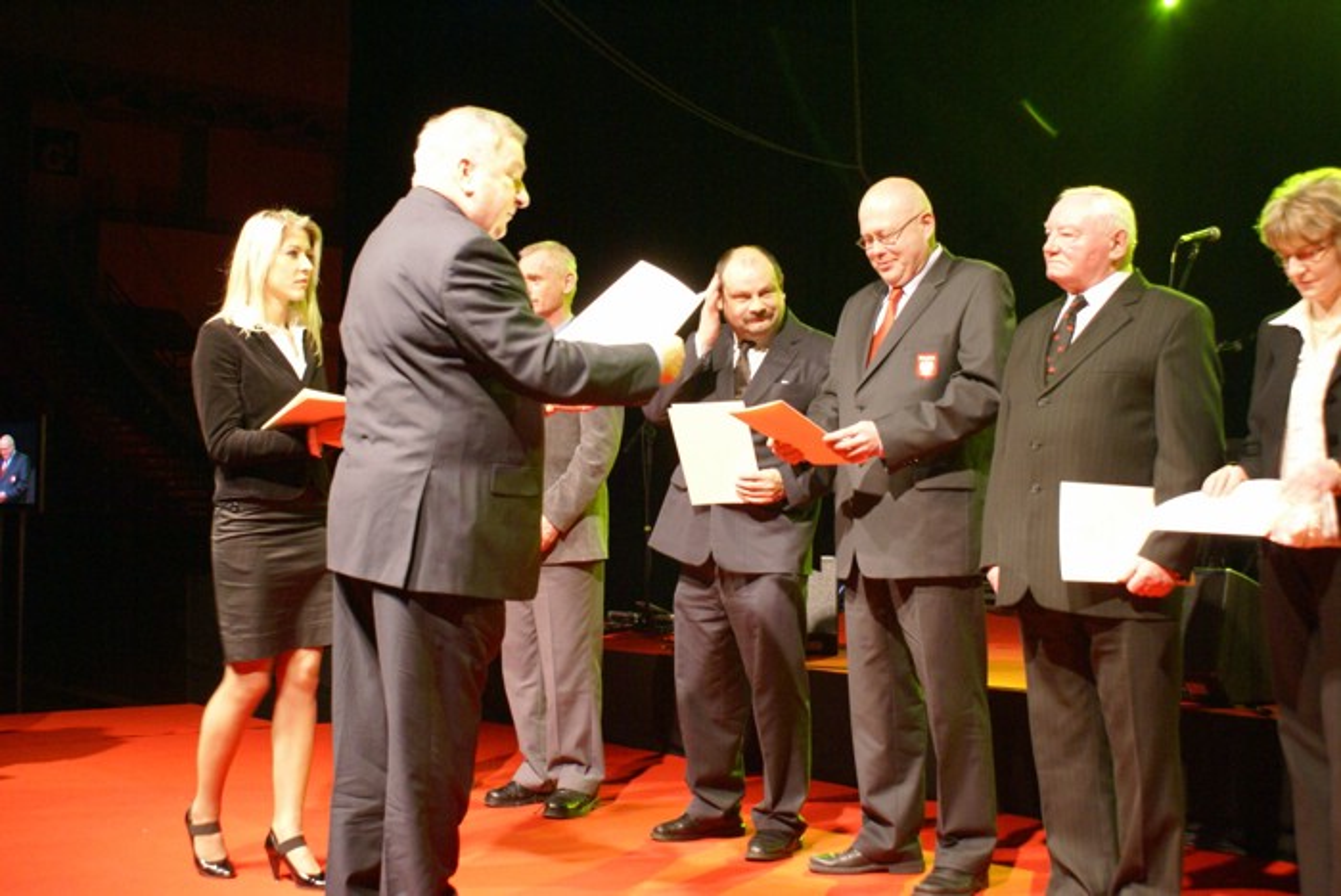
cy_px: 448
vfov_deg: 32.0
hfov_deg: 46.4
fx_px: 1566
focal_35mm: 42
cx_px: 670
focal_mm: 28
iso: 800
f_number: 5
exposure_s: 1/25
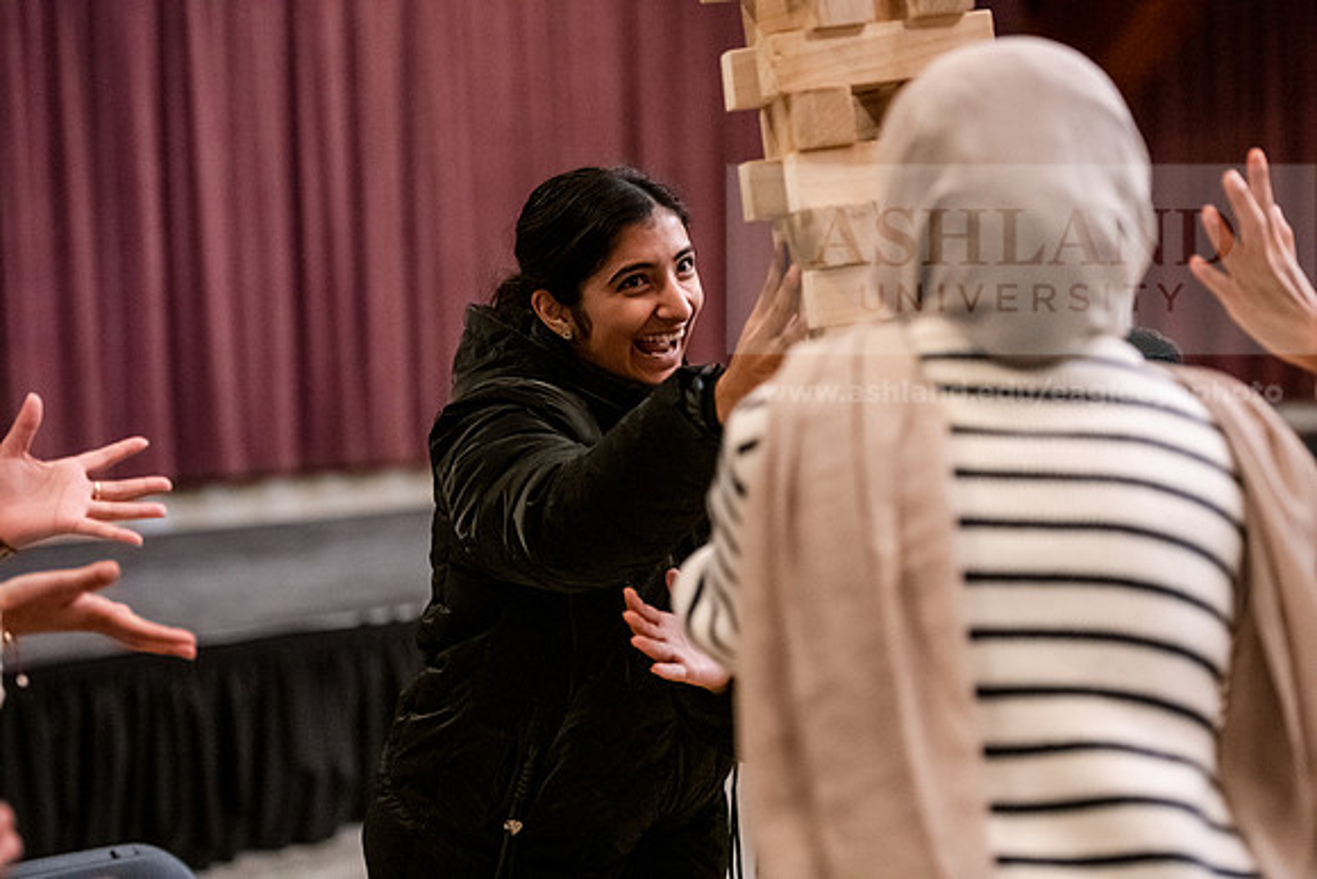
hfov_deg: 22.6
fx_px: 3293
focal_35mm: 90
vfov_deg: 15.2
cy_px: 440
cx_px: 658
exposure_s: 1/200
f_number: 3.2
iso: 4000
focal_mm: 90
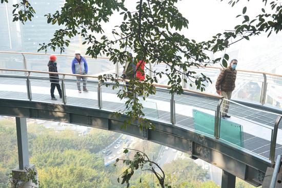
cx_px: 141
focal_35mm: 46
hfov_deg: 42.7
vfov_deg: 29.3
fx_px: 360
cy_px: 94
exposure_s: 1/200
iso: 500
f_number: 5.6
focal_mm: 46
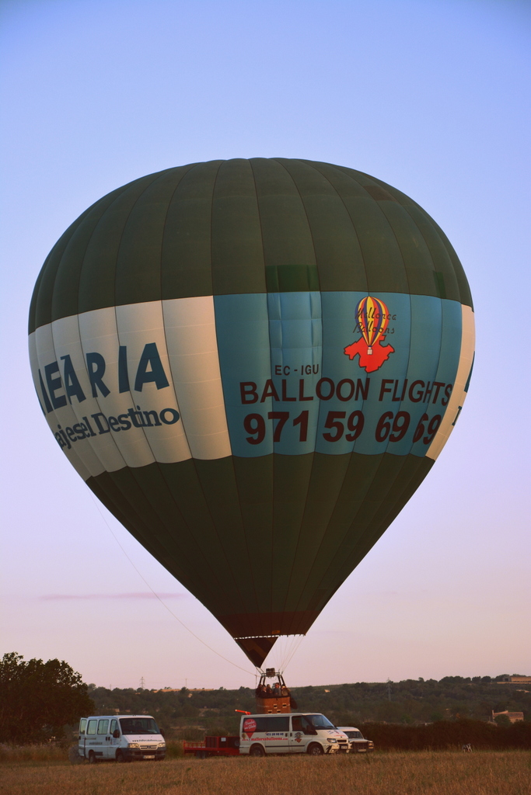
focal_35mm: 99
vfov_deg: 20.6
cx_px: 266
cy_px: 398
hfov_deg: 13.8
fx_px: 2189
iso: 400
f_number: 5.6
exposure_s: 1/500
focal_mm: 66
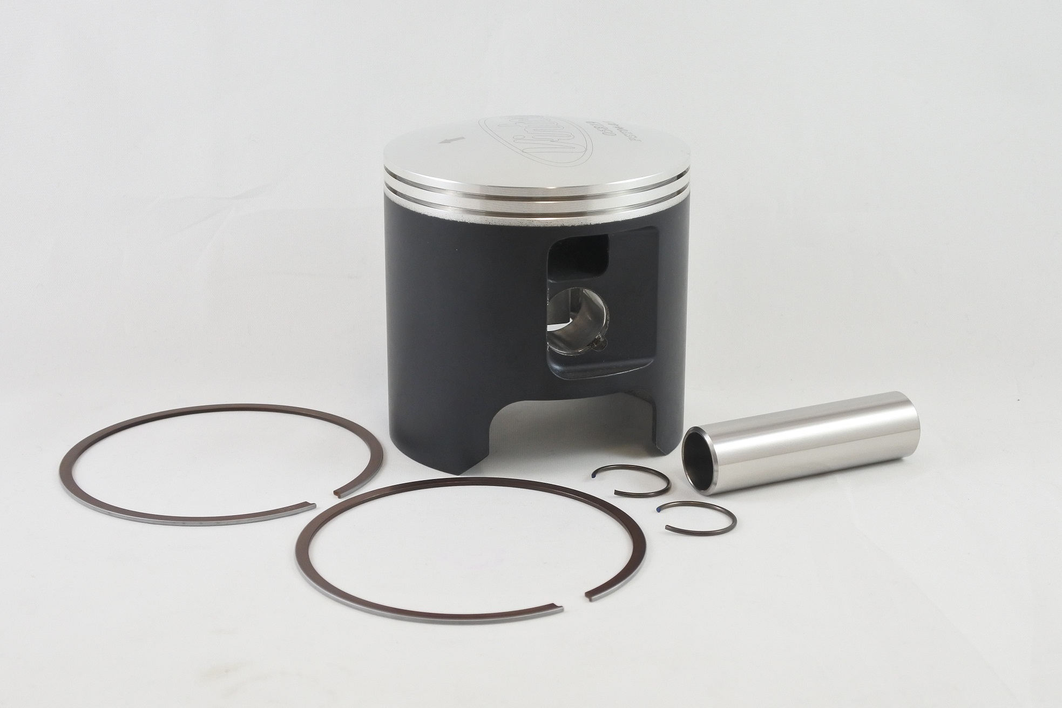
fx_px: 1386
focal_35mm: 47
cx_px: 531
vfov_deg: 28.6
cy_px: 354
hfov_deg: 41.9
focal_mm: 17.6
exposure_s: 1/125
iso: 400
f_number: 4.5
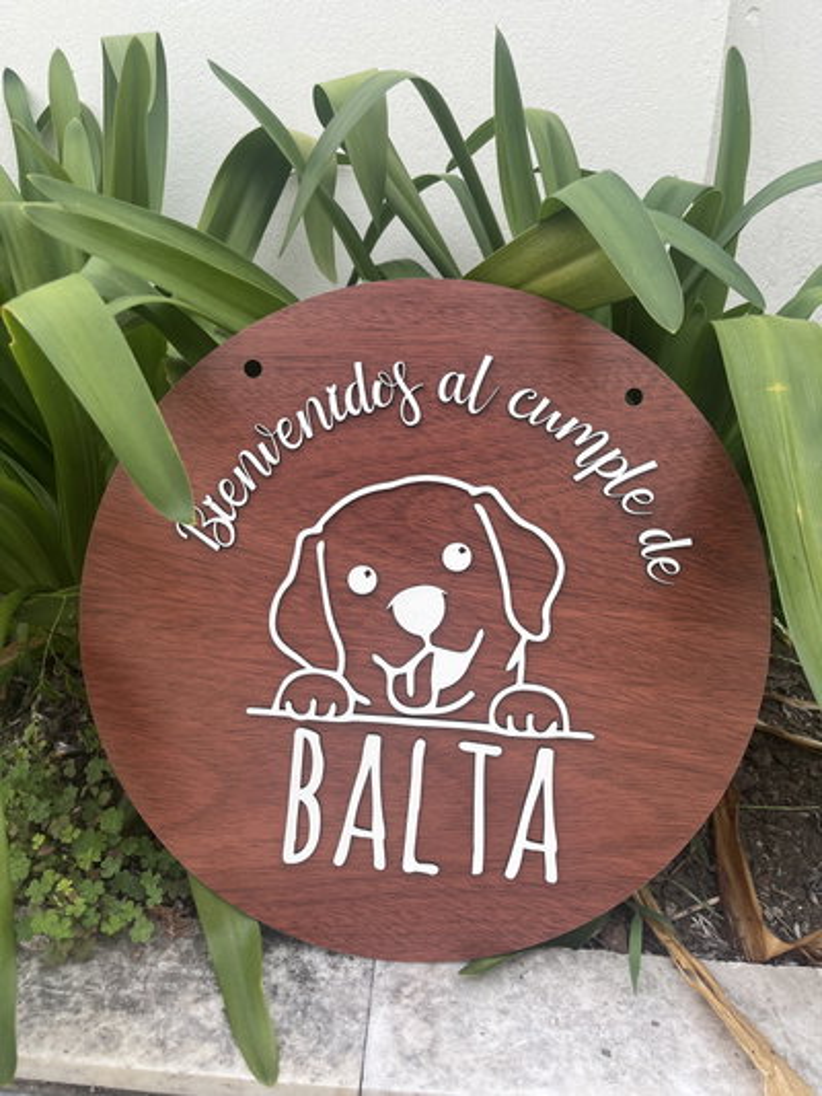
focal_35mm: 26
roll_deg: -1.5
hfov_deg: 53.1
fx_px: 823
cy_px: 548
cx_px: 411
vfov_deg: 67.3
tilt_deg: -23.9
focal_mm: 5.1
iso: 50
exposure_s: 1/772
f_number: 1.6
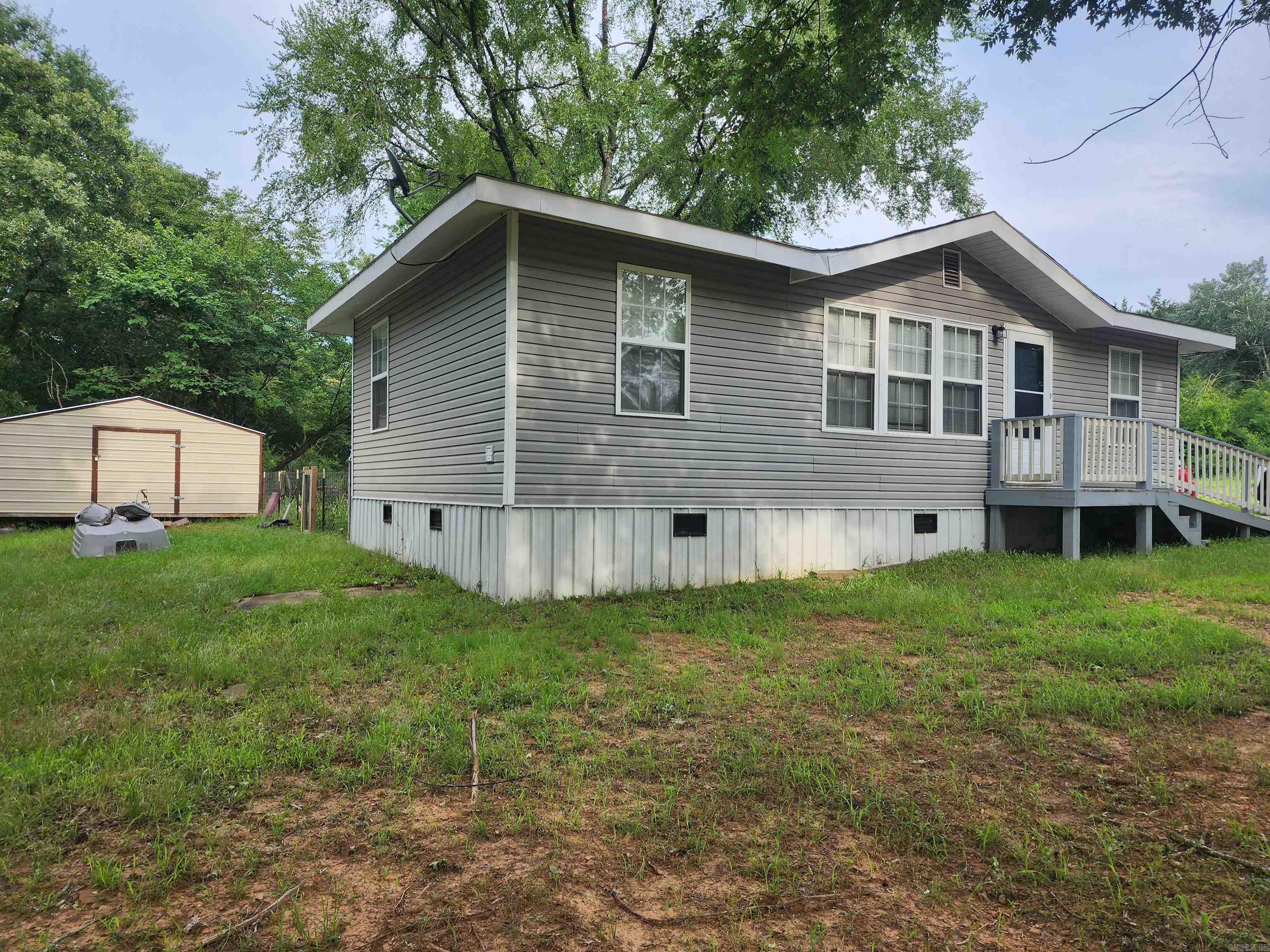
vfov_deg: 58.9
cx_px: 635
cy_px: 476
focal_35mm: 23
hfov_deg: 73.9
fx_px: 844
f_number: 1.8
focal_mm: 6.4
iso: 12
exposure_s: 1/264
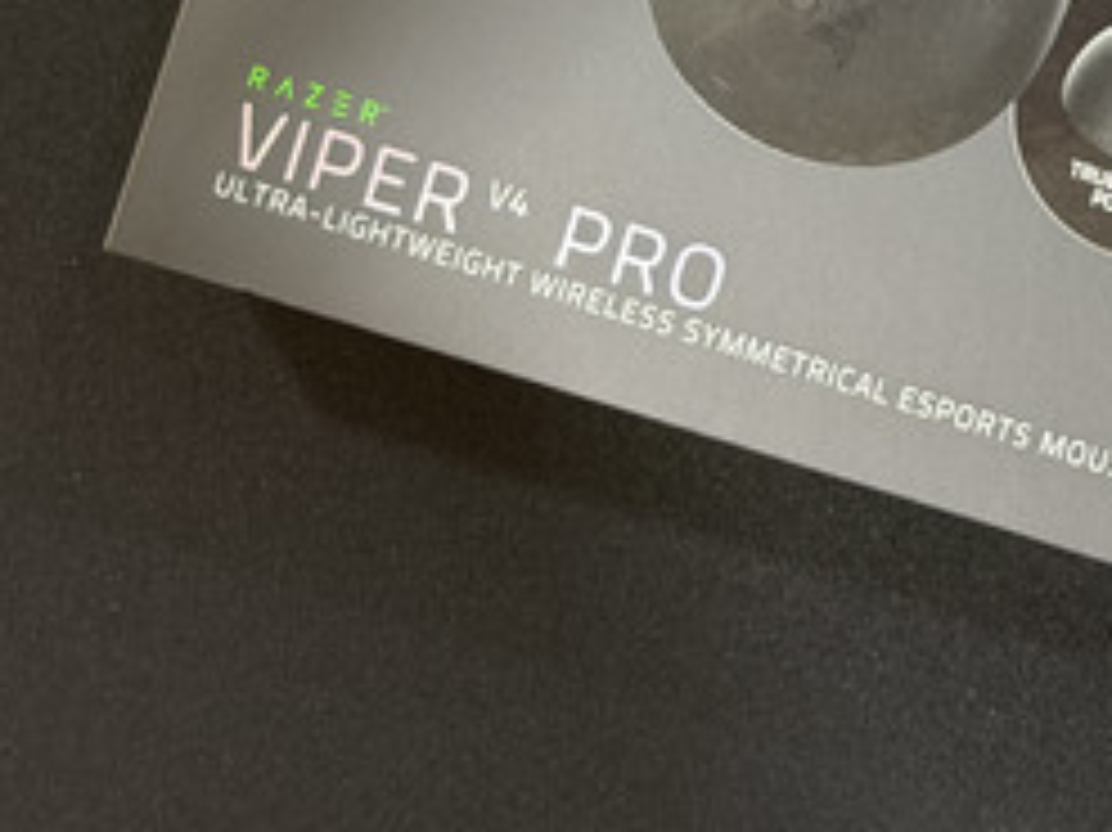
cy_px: -227
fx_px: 3757
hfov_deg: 16.6
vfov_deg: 12.3
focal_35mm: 117
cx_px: 981
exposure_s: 1/60
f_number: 1.78
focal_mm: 6.76
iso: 200
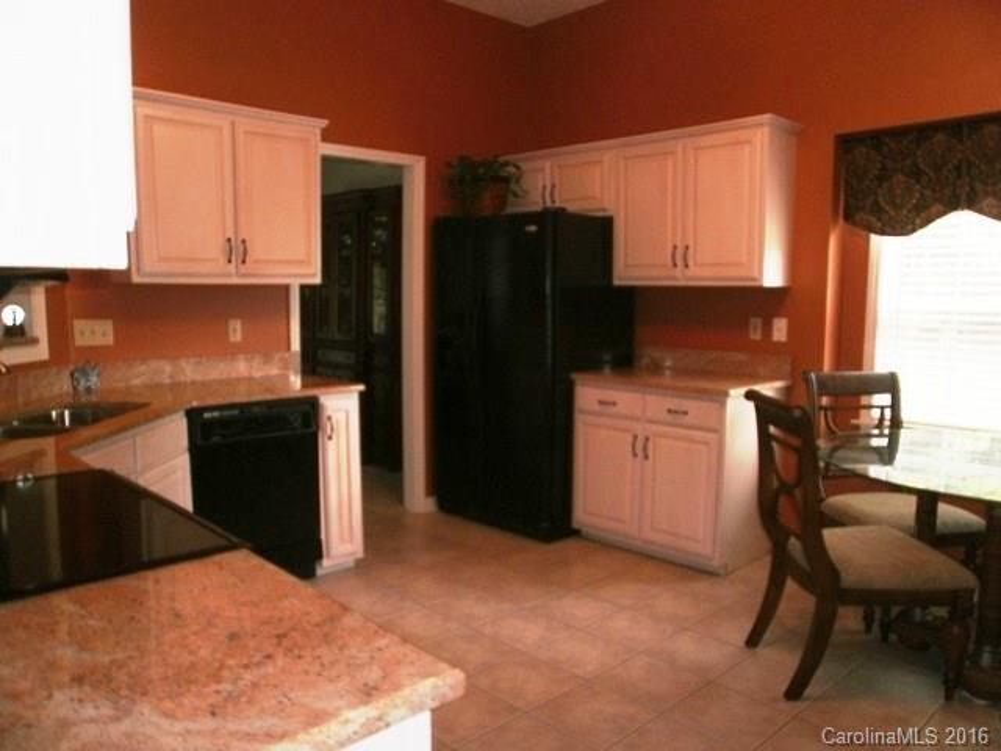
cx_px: 500
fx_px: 752
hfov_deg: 67.3
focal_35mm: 26
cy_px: 376
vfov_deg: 53.1
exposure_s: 1/25
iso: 100
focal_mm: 4.65
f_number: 2.6
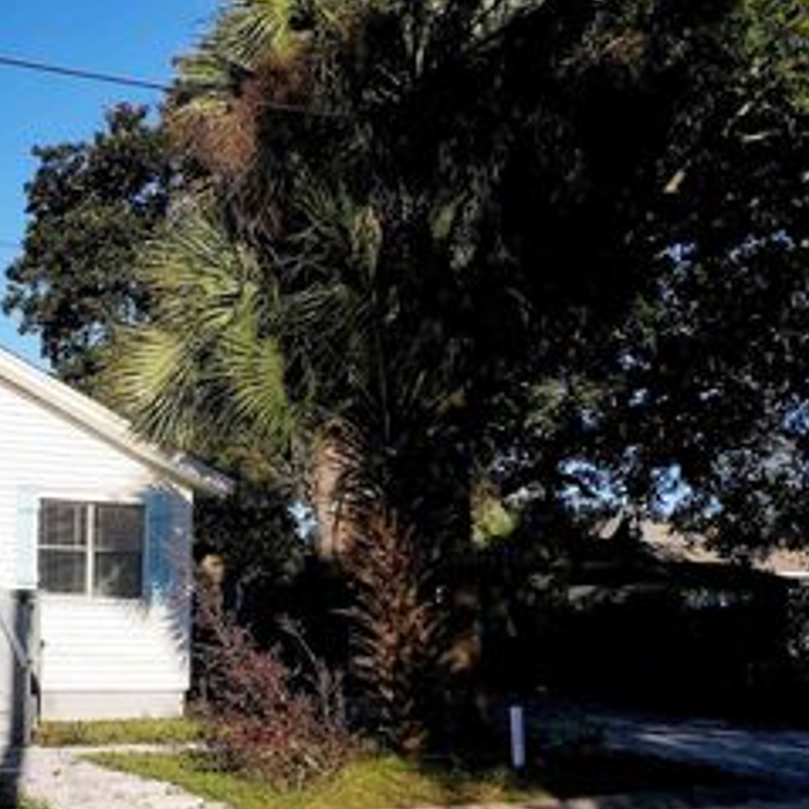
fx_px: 1269
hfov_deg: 33.7
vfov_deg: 35.0
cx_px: 105
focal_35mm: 48
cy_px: 540
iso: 50
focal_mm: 4.3
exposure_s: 1/3333
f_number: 2.4
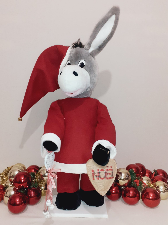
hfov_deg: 51.4
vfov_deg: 65.3
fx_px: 175
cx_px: 84
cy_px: 112
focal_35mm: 27
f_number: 1.9
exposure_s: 1/50
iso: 160
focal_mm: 3.6
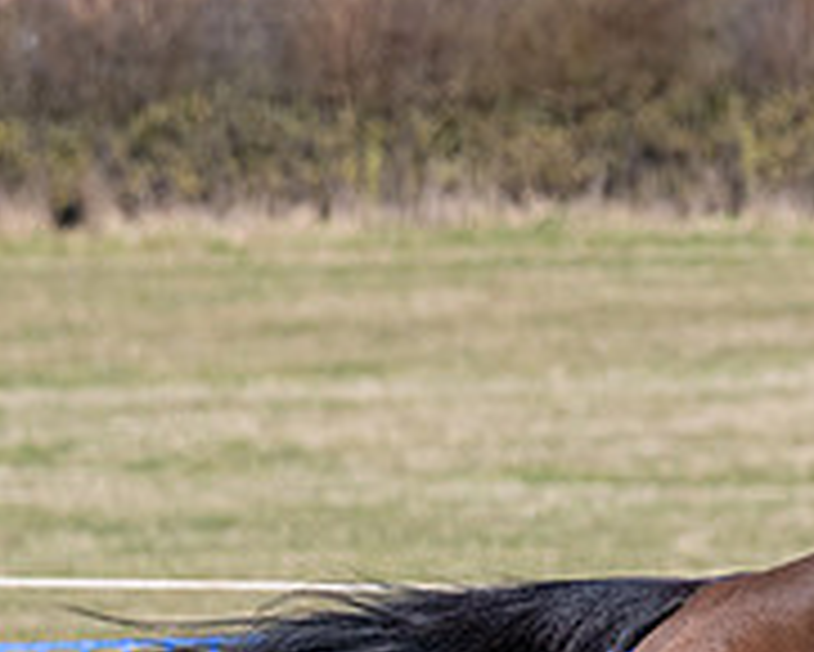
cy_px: 665
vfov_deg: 2.5
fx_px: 15186
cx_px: 1398
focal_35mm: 630
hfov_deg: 3.1
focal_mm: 120
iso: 200
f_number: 4
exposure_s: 1/2500
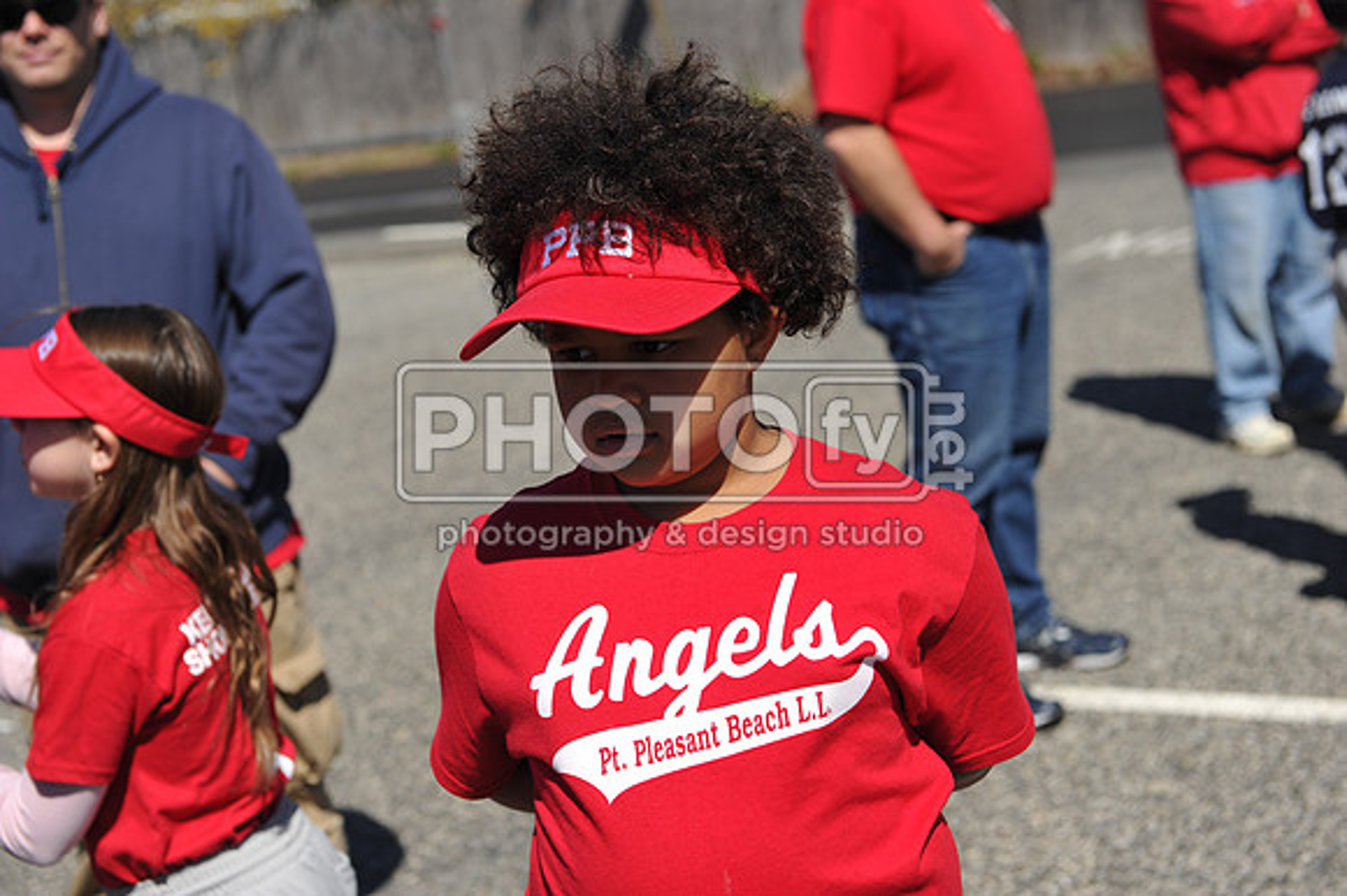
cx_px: 674
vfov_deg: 19.4
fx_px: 2618
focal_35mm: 70
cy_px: 448
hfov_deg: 28.9
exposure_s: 1/1250
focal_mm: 70
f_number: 5
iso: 200
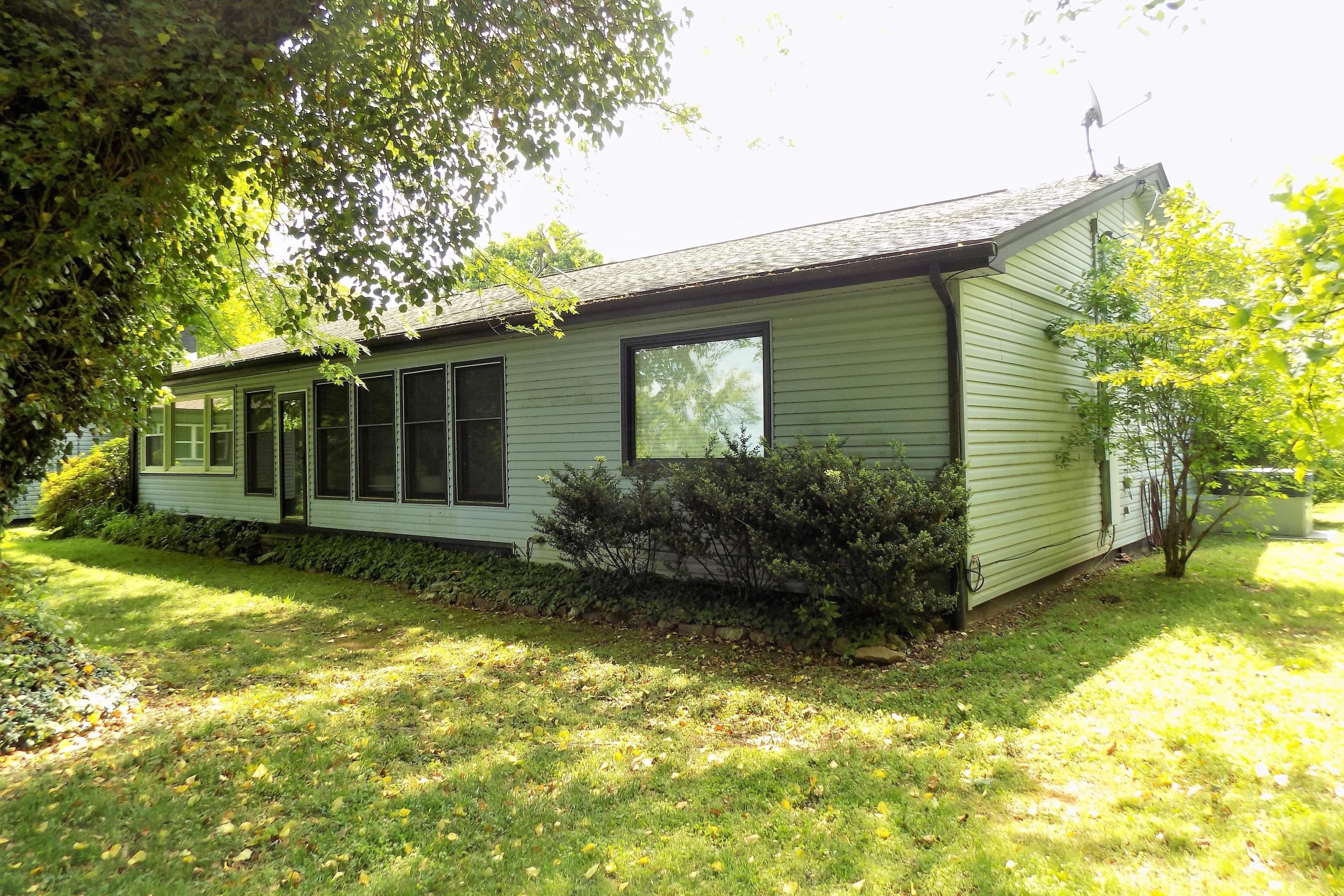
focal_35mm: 24
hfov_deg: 73.7
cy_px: 427
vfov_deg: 53.1
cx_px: 673
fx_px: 896
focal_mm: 4
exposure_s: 1/160
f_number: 3.1
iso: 80
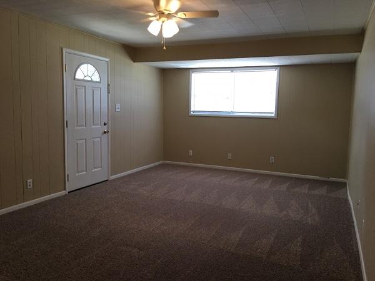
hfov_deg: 61.7
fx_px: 314
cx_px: 188
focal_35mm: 29
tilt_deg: -6.1
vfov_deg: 48.2
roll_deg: -0.4
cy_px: 140
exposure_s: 1/30
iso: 32
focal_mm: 4.15
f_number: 2.2
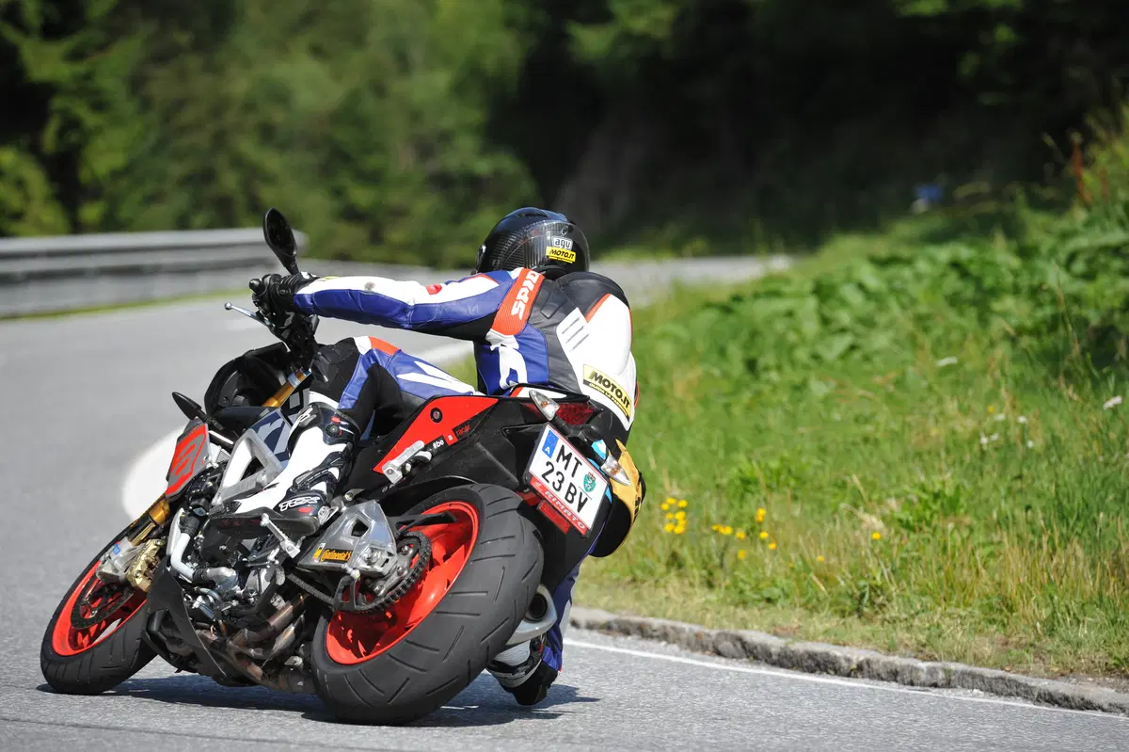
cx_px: 564
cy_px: 376
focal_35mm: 185
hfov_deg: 11.1
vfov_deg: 7.4
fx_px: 5799
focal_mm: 185
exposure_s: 1/4000
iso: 800
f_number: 4
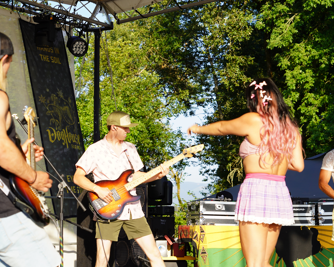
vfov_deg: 17.1
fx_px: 890
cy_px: 133
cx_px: 148
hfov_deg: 21.3
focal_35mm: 90
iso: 100
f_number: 6.3
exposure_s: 1/160
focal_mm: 79
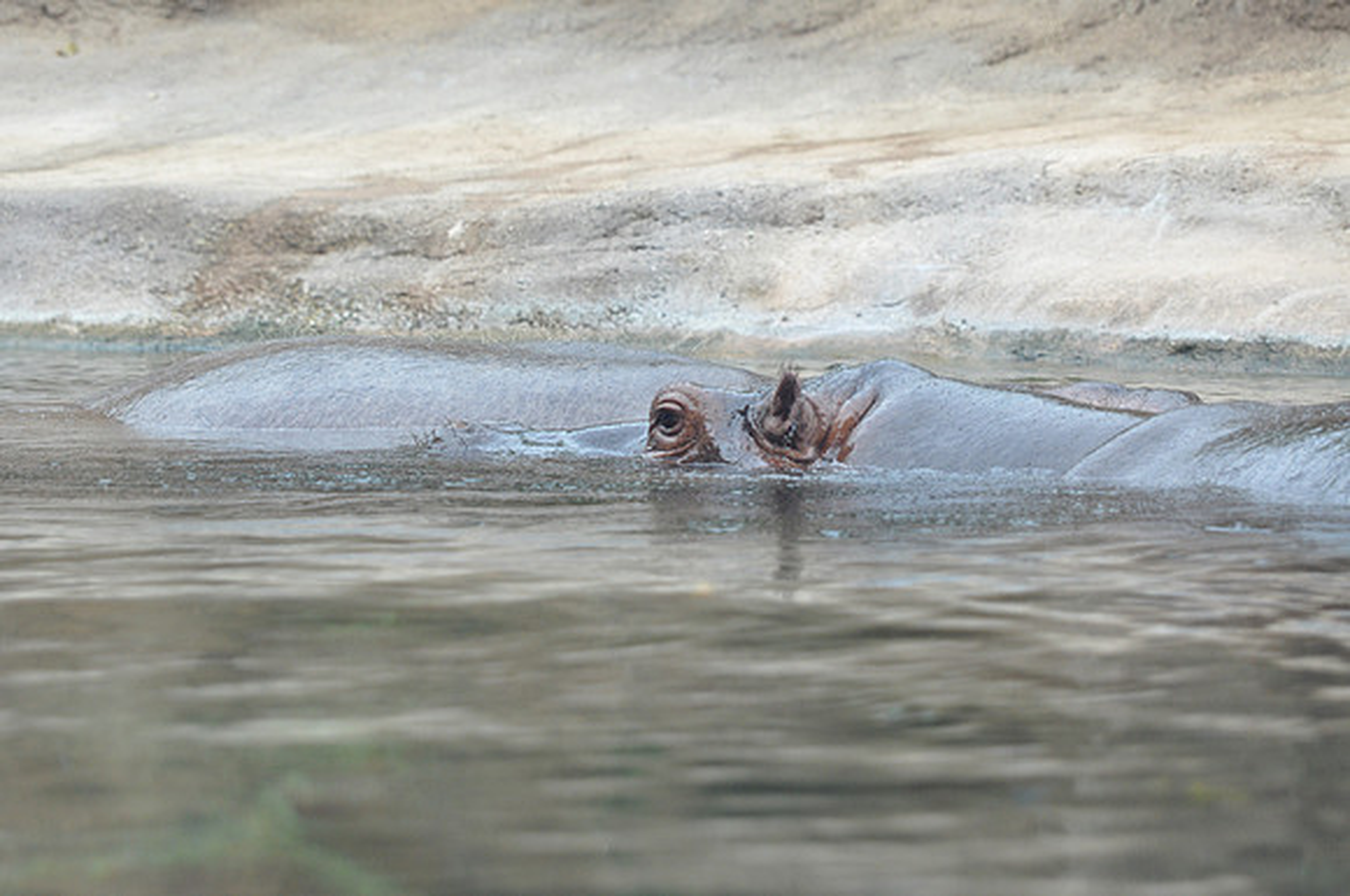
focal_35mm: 105
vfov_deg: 13.0
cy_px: 448
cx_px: 675
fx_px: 3932
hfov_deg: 19.5
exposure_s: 1/1000
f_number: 4
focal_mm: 70
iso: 720
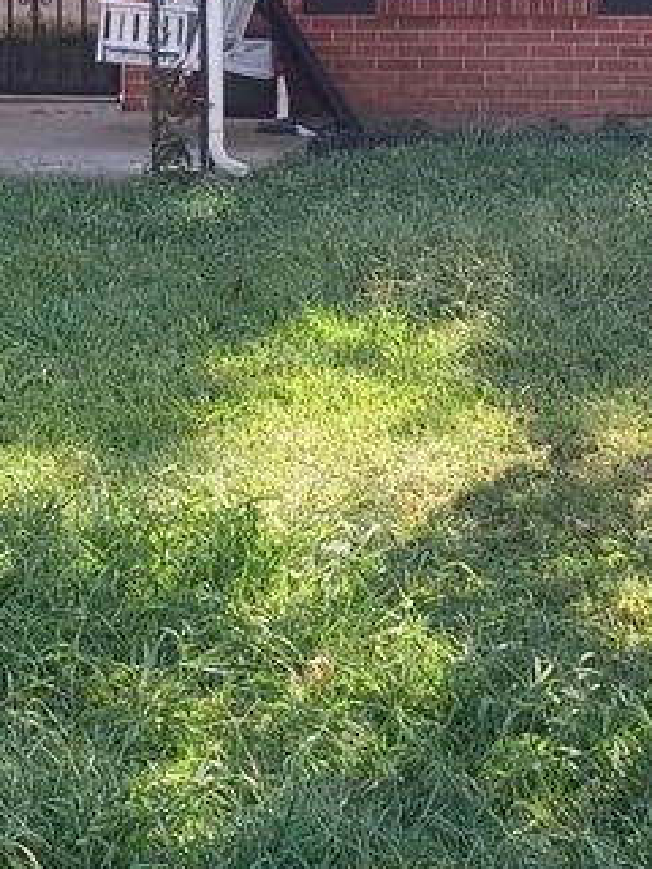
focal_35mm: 111
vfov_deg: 17.6
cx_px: 128
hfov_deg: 13.3
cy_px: 248
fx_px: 2788
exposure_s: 1/137
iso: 20
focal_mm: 3.98
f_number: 1.8
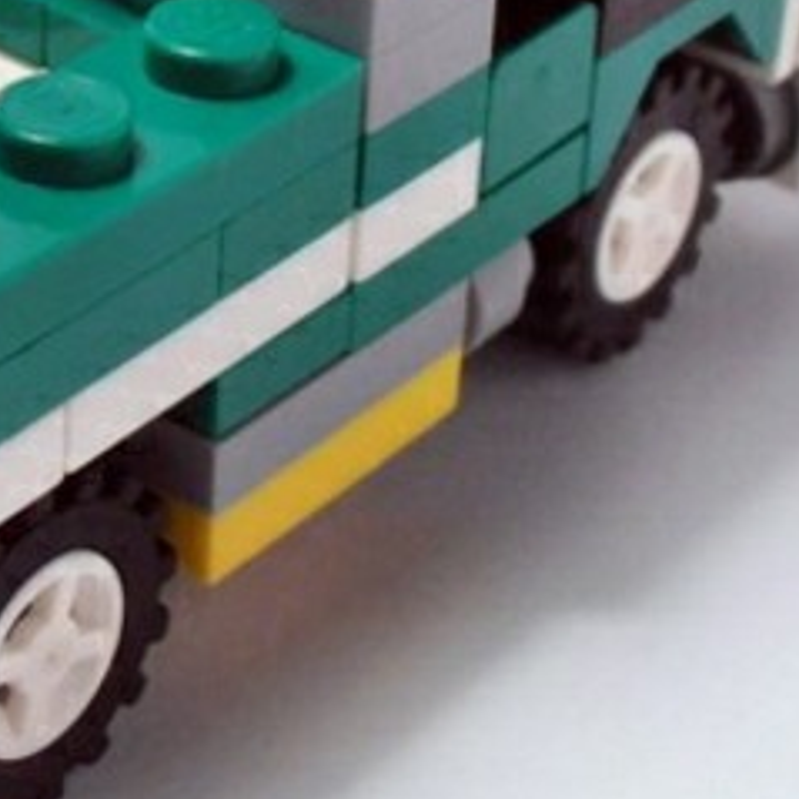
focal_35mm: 123
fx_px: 3212
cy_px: 169
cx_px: 97
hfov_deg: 14.1
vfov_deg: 14.1
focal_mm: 6.61
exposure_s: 1/80
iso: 80
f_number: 3.9
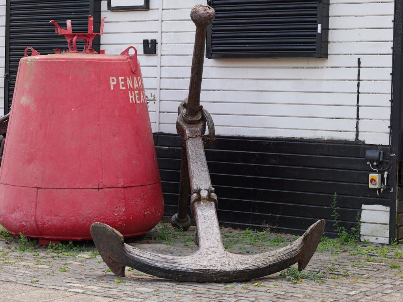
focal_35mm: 96
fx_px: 1117
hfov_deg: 20.4
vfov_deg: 15.4
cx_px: 194
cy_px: 150
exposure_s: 1/125
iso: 100
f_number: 5.6
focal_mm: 85
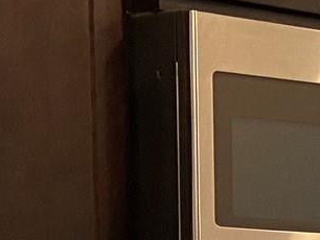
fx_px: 1610
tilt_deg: -2.2
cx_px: 947
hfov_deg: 9.2
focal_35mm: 174
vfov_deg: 8.4
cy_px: 349
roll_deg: -0.8
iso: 125
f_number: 1.8
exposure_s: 1/60
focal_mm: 4.25
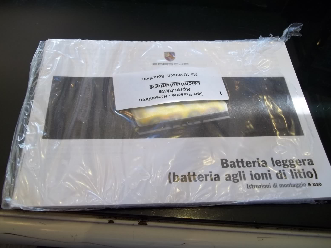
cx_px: 163
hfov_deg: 55.4
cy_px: 127
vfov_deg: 42.9
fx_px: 316
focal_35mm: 33
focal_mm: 5.7
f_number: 2.9
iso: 87
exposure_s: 1/30
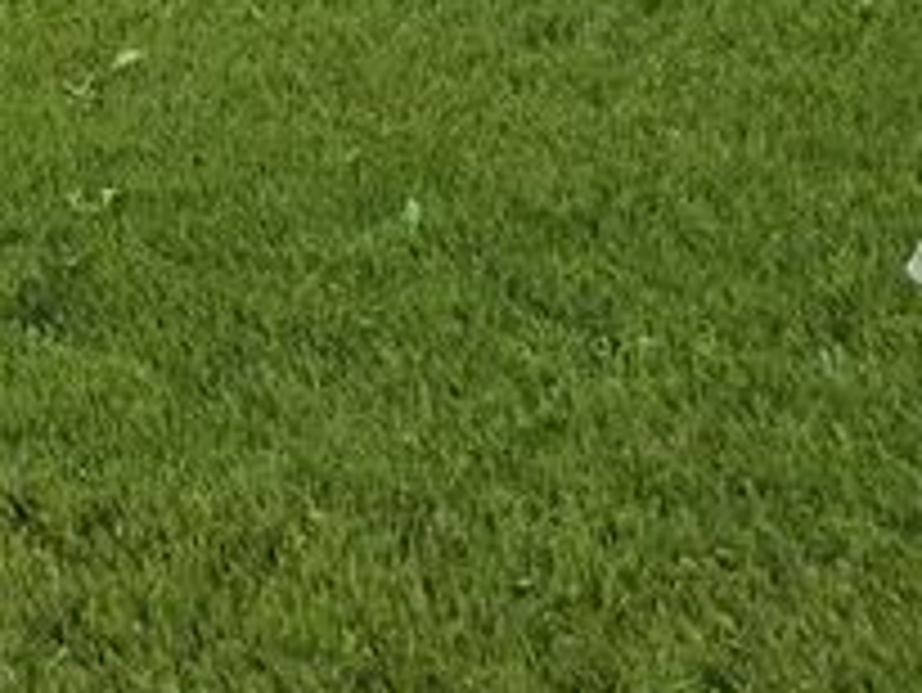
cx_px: 211
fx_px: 3065
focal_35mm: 115
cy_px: -842
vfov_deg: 11.2
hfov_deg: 17.0
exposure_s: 1/3050
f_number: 1.7
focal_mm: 6.3
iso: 80
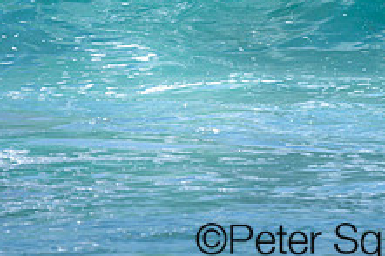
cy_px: -50
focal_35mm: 2099
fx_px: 22430
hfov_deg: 1.0
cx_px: 331
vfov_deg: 0.7
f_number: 6.3
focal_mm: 800
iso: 280
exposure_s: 1/3200
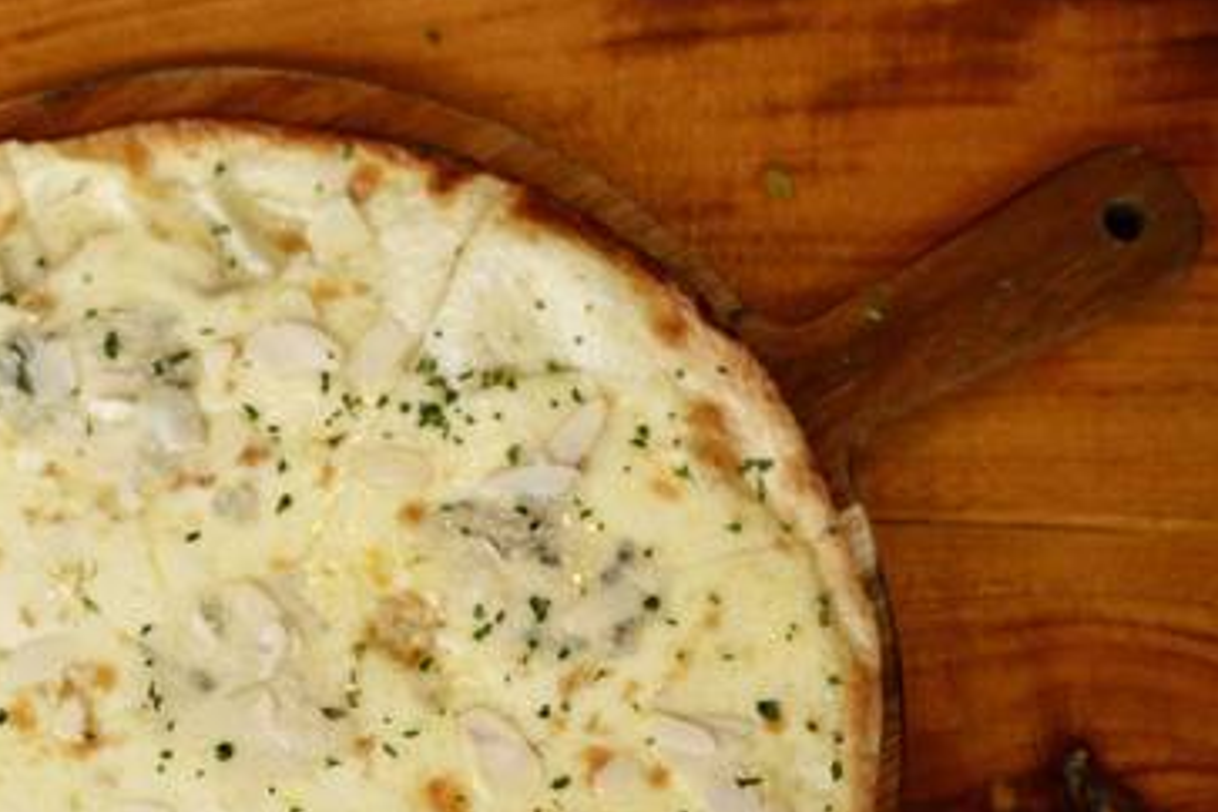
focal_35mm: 91
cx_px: 292
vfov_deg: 14.9
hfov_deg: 22.2
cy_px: 721
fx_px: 3079
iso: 80
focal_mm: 50
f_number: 2.2
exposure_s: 1/60
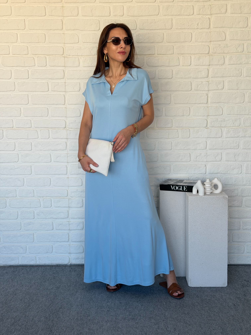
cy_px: 168
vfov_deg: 39.7
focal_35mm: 48
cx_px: 126
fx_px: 464
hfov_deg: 30.3
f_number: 1.78
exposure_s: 1/181
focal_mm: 6.76
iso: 50
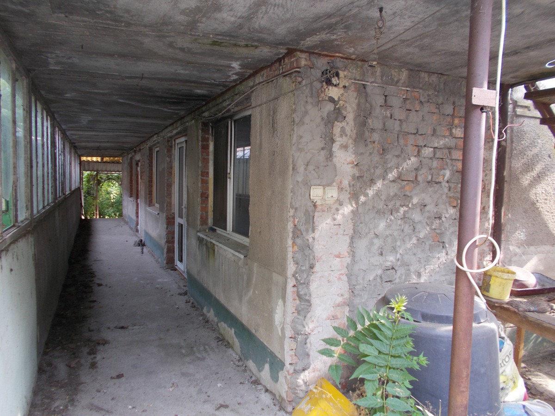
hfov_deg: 67.3
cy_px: 208
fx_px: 417
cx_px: 278
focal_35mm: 26
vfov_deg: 53.1
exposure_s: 1/30
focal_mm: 4.6
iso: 80
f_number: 3.2
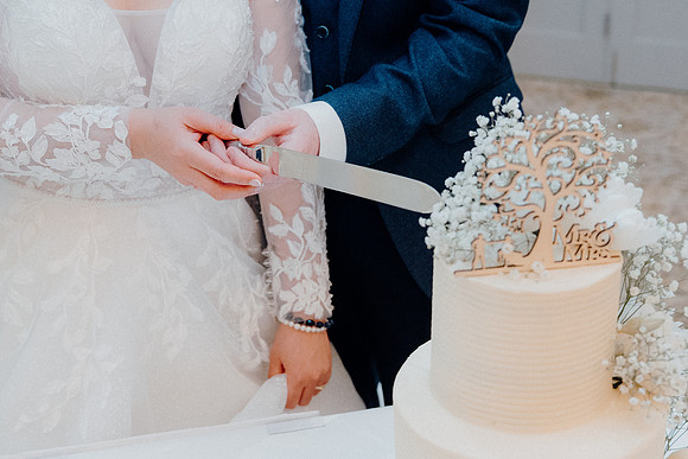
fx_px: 1051
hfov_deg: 36.2
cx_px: 344
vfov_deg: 24.6
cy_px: 230
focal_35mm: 55
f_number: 3.5
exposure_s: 1/160
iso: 3200
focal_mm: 37
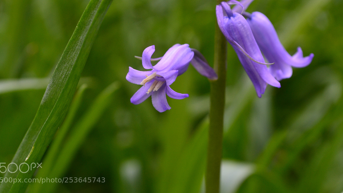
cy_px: 76
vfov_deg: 13.1
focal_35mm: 93
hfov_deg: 23.0
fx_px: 842
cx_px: 169
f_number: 9
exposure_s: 1/100
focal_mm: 55
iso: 400
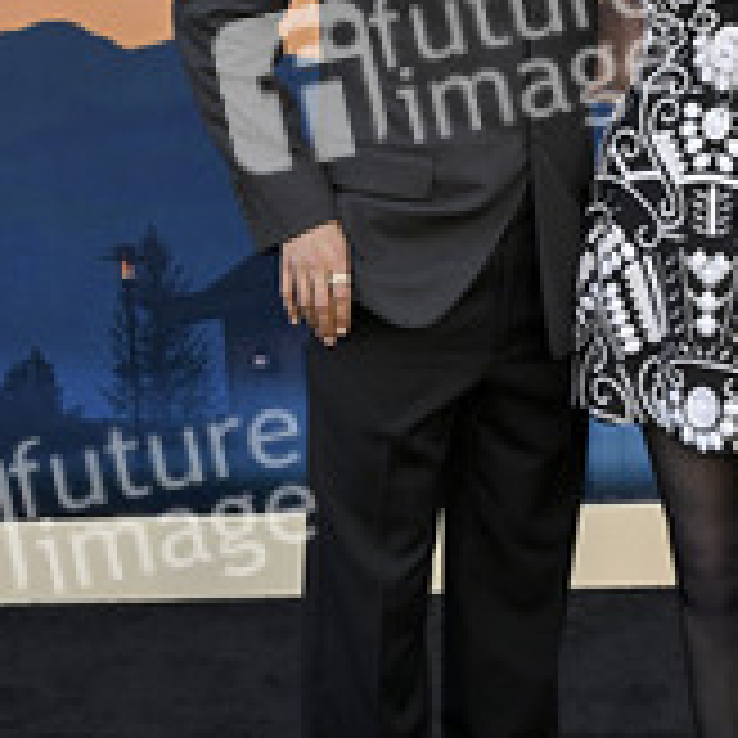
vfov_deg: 19.1
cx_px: 576
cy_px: 292
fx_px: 2195
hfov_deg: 18.9
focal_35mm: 91
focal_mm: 44
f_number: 7.1
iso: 800
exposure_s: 1/320
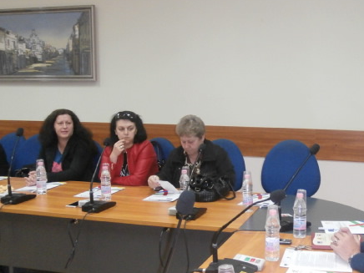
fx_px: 463
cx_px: 253
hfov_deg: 42.2
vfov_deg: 32.9
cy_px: 128
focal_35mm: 44
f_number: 3.5
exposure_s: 1/30
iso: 400
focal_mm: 5.36
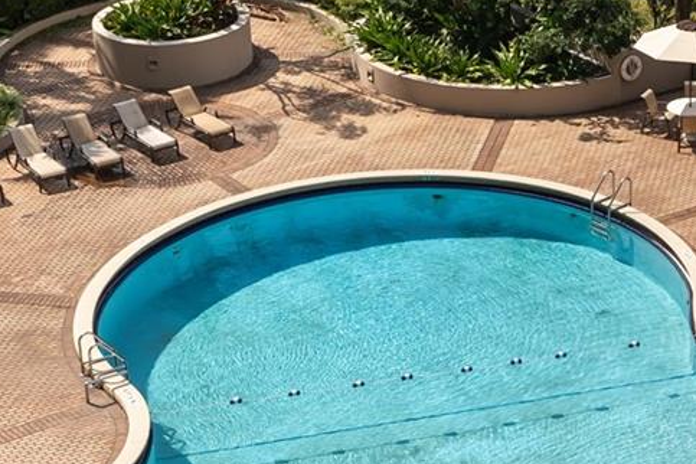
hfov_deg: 17.3
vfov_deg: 11.8
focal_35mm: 116
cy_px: 318
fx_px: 2242
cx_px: 669
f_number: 11
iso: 100
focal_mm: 35
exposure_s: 1/125
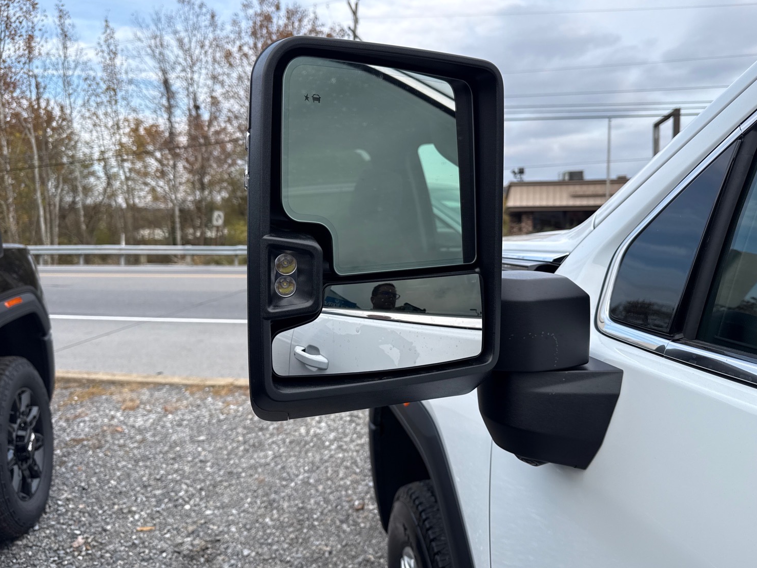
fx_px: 569
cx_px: 375
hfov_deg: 67.3
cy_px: 276
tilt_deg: -5.0
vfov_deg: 53.1
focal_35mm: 26
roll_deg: +0.2
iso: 80
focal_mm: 6.76
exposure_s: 1/1522
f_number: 1.78
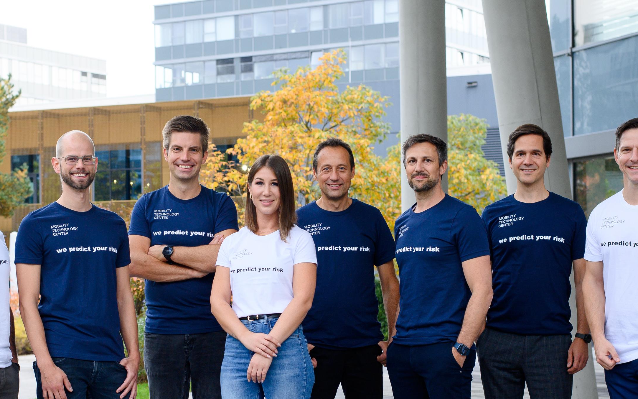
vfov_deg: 13.8
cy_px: 312
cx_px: 271
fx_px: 1634
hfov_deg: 22.1
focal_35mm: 94
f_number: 5
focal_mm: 50
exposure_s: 1/200
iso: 400
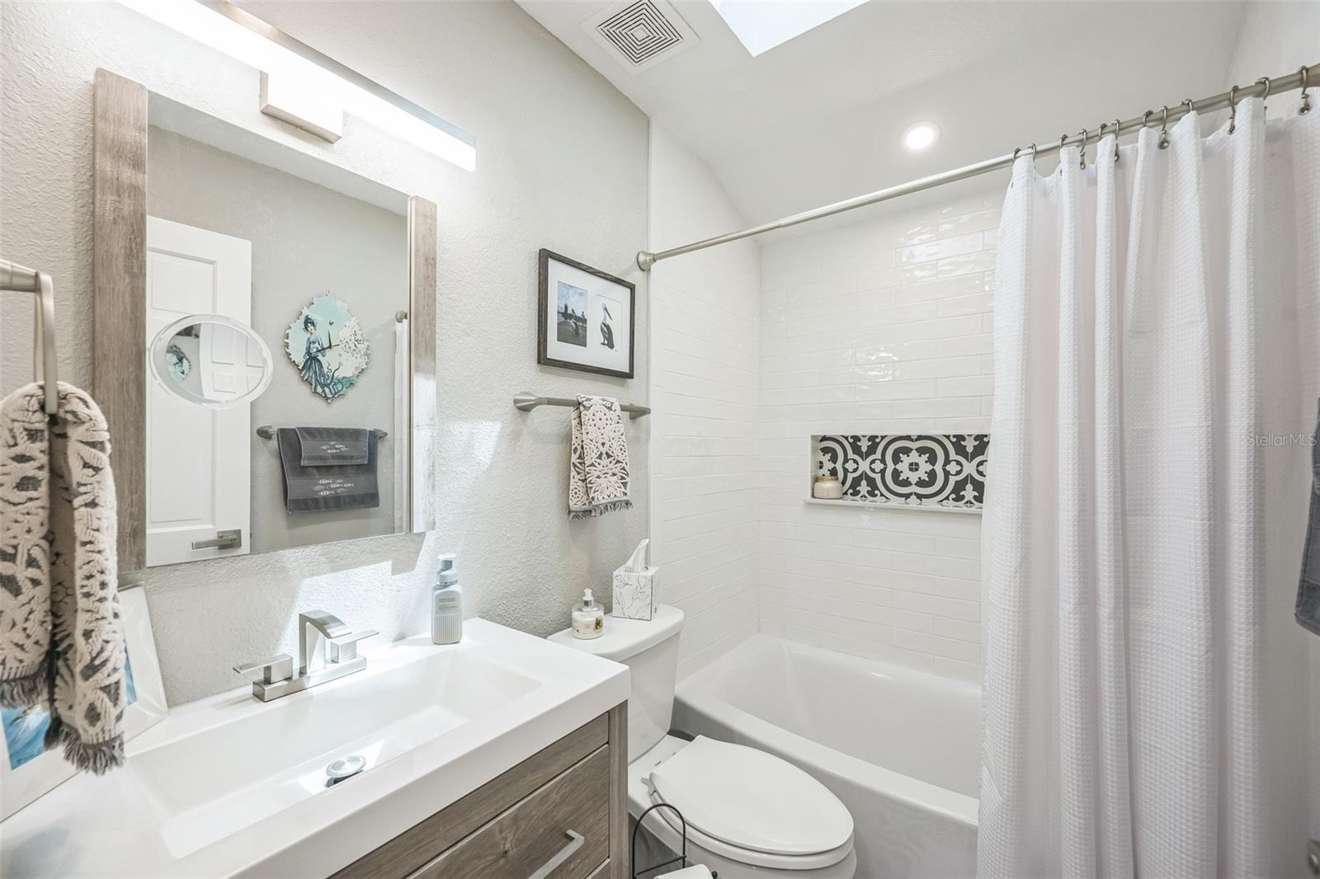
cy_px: 440
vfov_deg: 81.2
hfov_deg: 104.3
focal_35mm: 14
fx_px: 513
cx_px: 660
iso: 400
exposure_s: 1/50
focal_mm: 14
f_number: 6.3
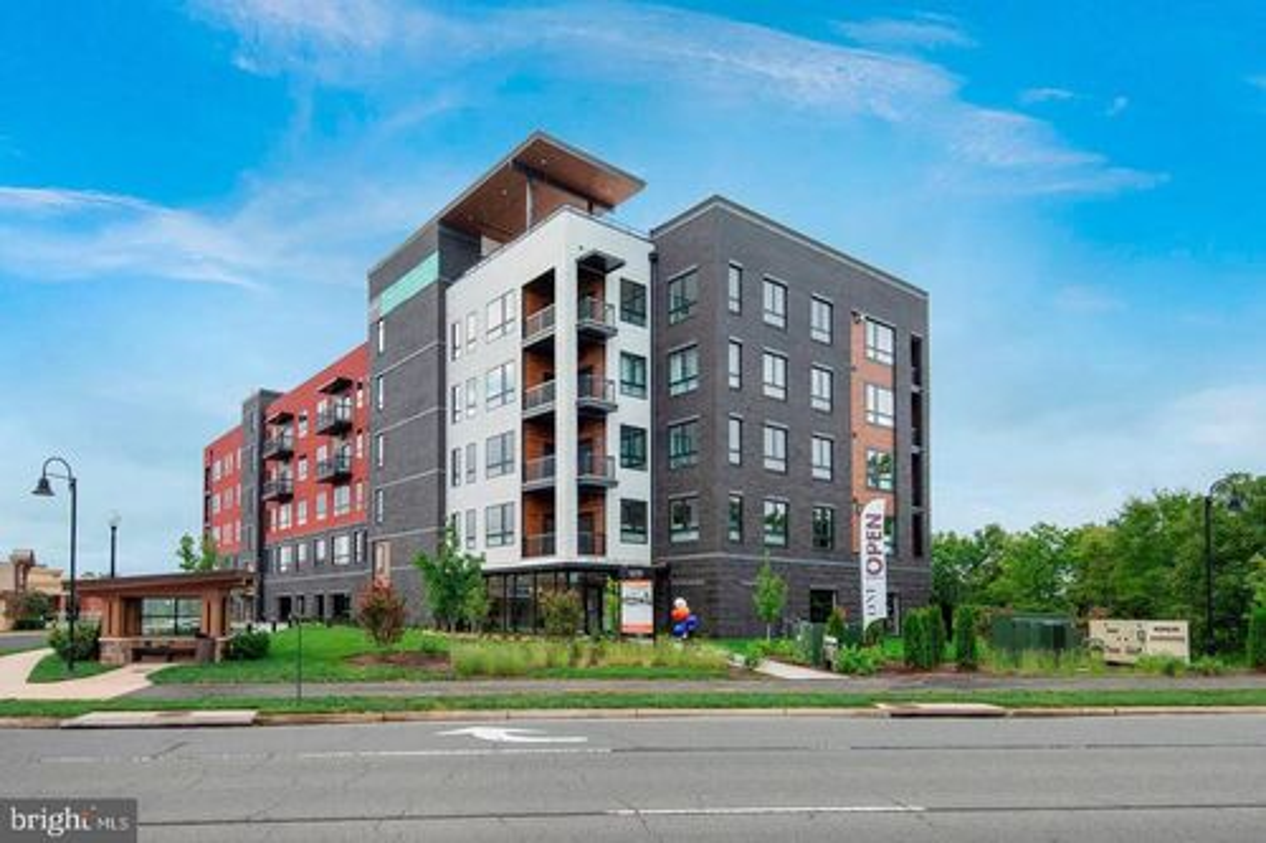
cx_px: 633
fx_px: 703
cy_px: 422
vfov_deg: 61.9
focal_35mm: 20
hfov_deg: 84.0
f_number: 8
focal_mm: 20
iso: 100
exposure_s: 1/125
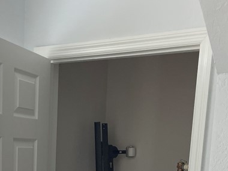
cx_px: 67
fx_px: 461
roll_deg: -2.1
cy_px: 226
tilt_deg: -11.6
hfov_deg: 27.5
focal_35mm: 70
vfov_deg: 19.3
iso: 100
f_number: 1.6
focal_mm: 4.2
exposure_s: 1/120
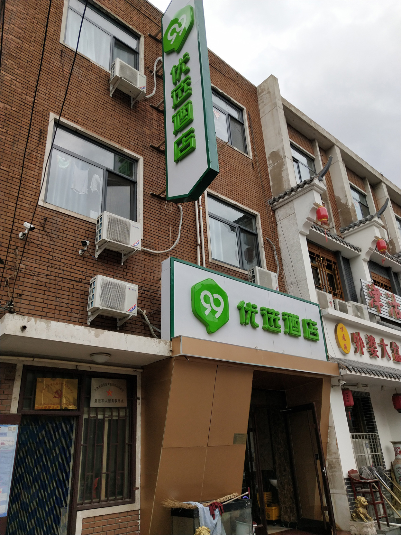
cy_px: 268
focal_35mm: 30
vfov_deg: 60.0
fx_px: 463
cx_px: 200
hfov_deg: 46.8
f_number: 1.8
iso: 126
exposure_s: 1/1314
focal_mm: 3.95
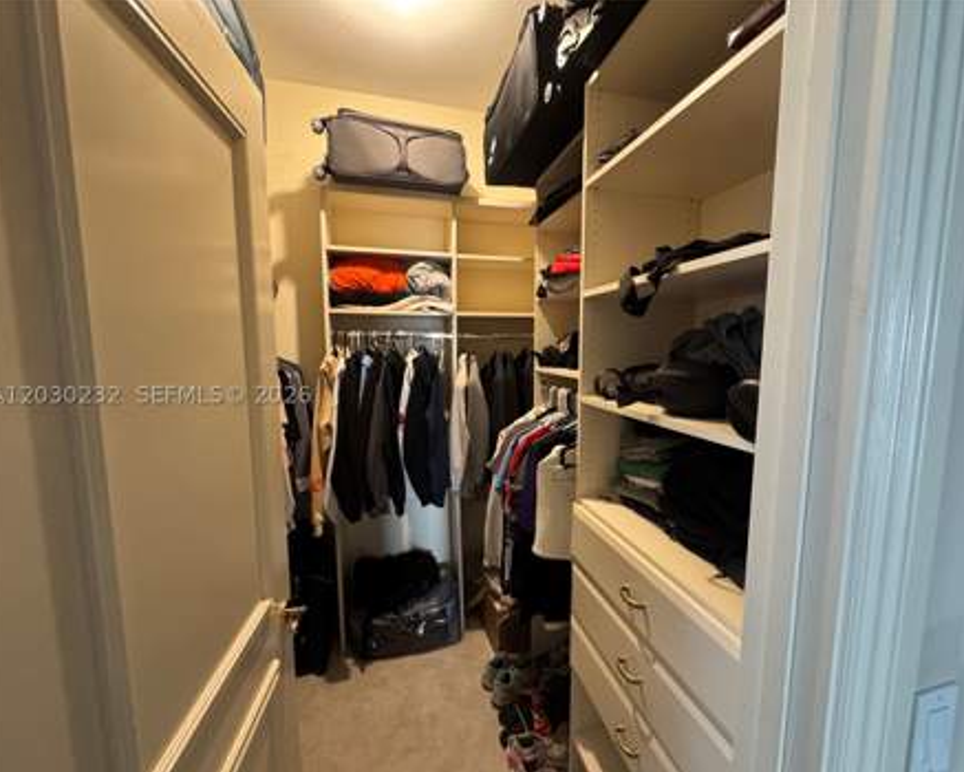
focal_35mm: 15
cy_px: 395
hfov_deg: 96.6
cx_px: 514
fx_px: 428
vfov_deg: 84.1
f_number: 2.2
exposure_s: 1/60
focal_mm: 2.22
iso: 500
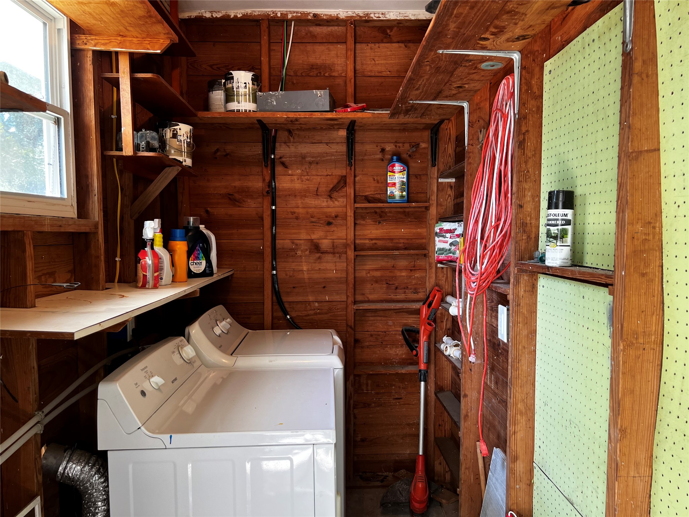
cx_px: 344
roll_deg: +0.5
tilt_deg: -3.6
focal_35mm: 26
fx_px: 518
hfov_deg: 67.3
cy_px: 258
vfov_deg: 53.1
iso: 64
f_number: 1.5
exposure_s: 1/60
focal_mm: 5.7
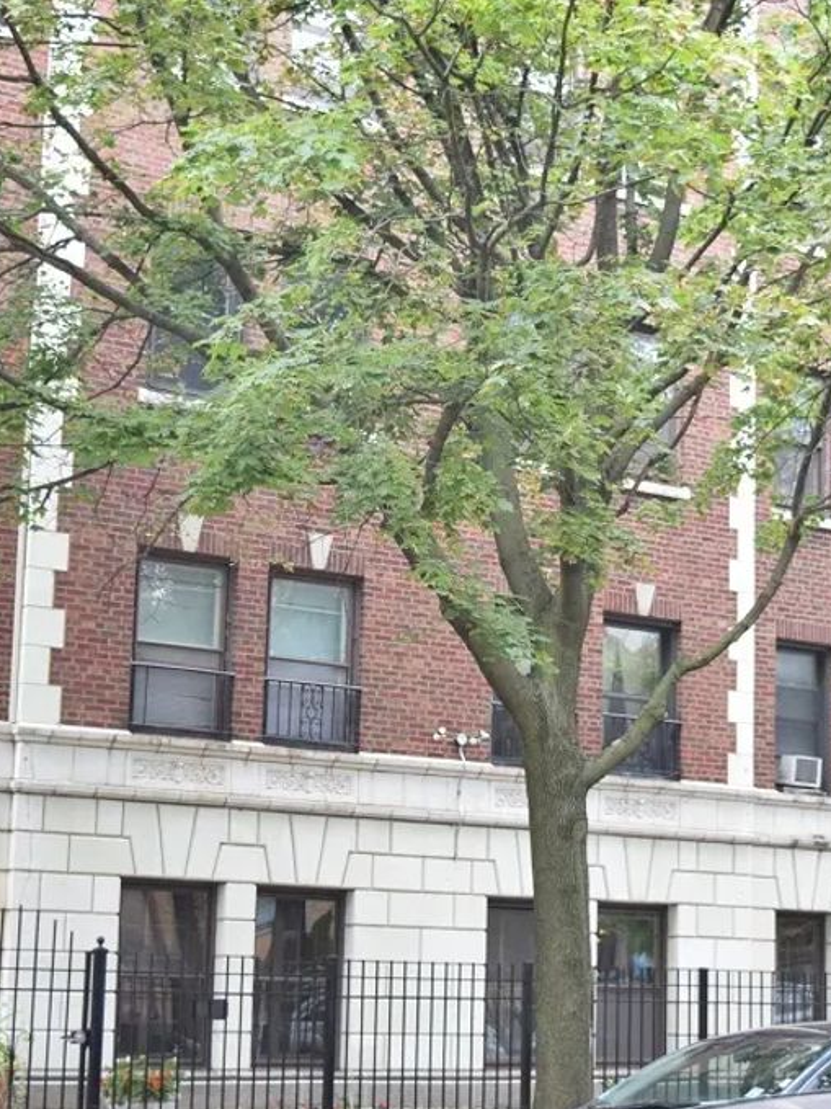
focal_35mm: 74
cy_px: 557
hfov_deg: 19.9
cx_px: 433
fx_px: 2369
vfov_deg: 26.3
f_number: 5
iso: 1600
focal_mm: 34
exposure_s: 1/200
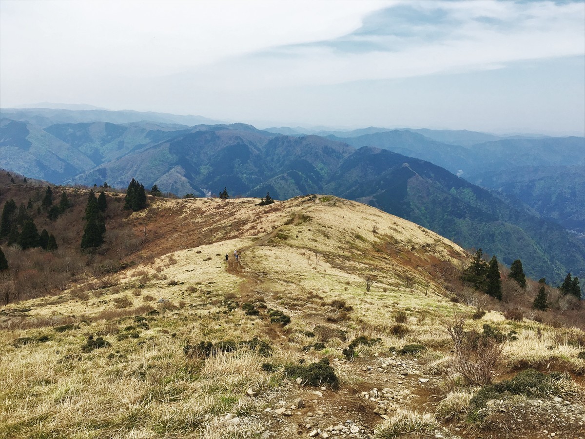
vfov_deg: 48.2
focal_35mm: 29
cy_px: 220
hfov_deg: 61.7
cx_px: 292
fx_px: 490
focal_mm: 4.15
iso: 25
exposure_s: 1/2331
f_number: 2.2
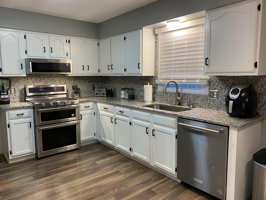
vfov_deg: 53.1
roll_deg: -0.1
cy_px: 100
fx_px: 200
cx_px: 133
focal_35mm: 26
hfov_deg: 67.3
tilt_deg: -5.7
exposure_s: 1/60
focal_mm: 4.25
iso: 200
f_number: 1.8
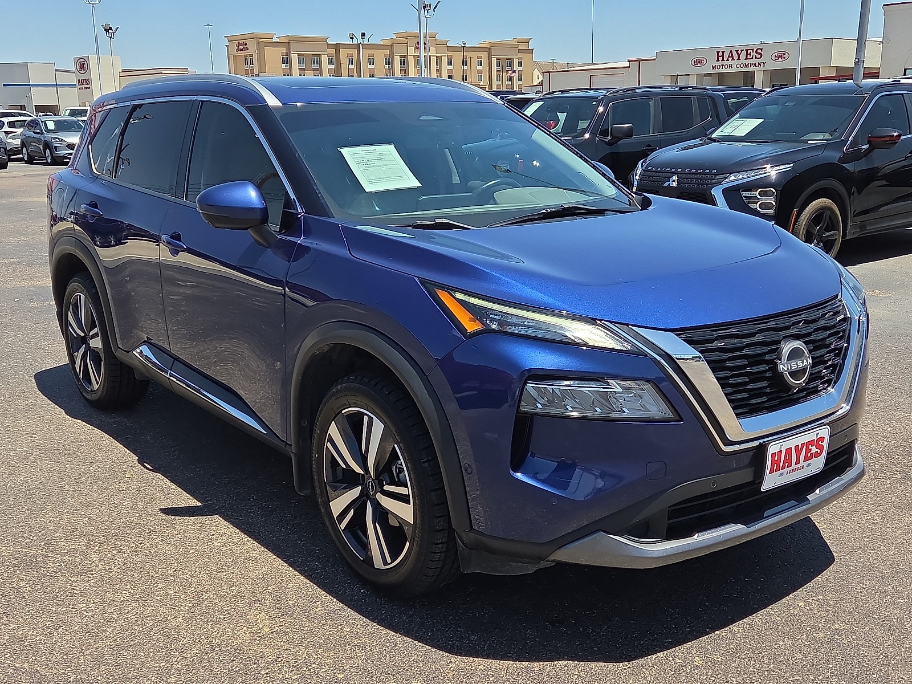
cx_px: 456
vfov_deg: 38.7
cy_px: 342
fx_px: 975
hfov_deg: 50.1
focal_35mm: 37
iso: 25
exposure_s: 1/1250
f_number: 1.8
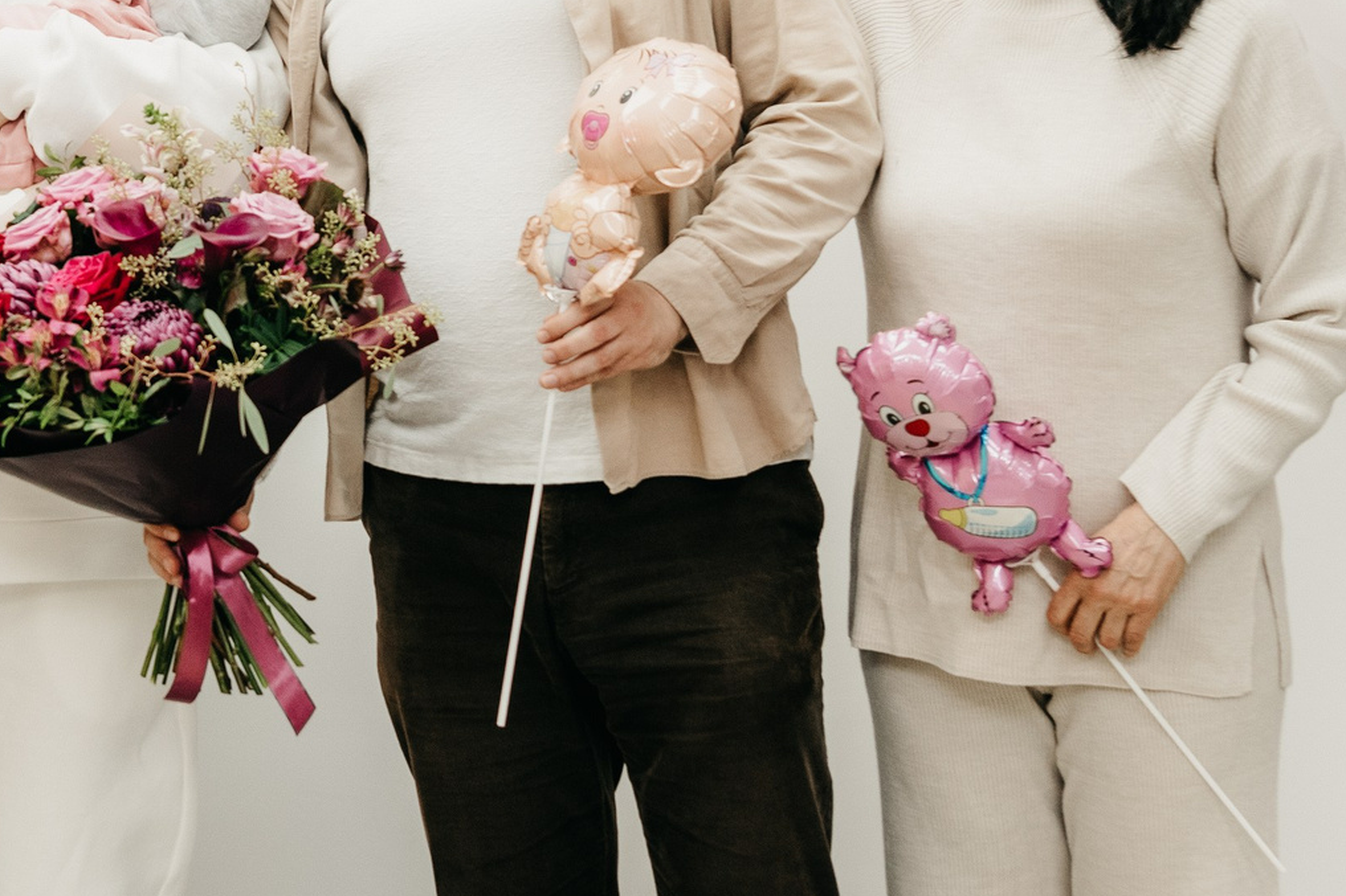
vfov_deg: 11.6
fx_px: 4373
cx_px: 251
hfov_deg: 17.3
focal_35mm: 117
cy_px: 81
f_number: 4
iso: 250
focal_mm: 44
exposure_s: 1/160
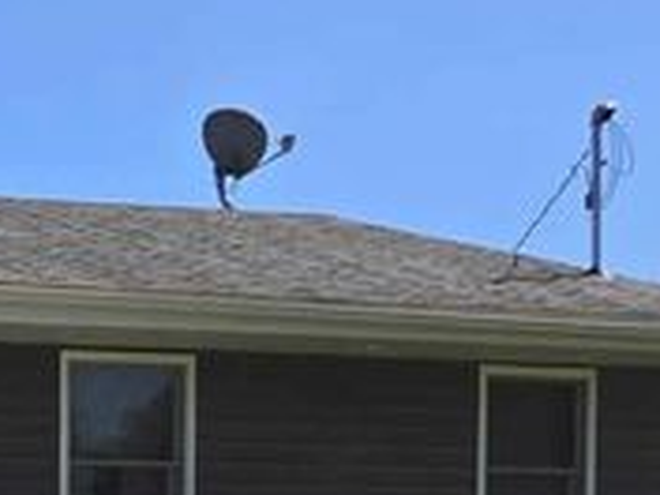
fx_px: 2555
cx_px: -802
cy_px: 795
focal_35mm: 134
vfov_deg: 10.6
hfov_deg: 12.4
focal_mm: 5.4
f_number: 1.8
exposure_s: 1/1951
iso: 25
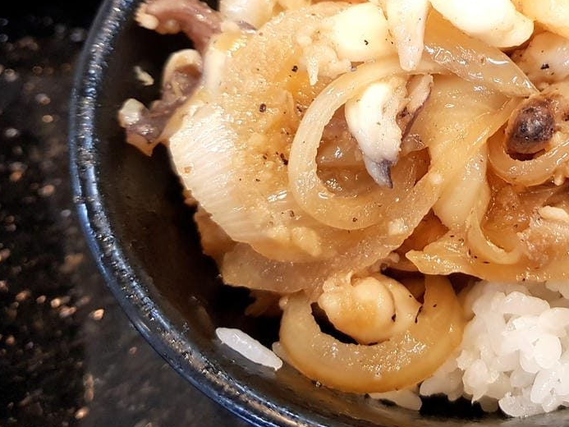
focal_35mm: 45
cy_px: 123
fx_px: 740
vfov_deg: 31.8
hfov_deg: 40.0
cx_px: 470
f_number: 1.7
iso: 125
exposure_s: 1/60
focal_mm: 4.3
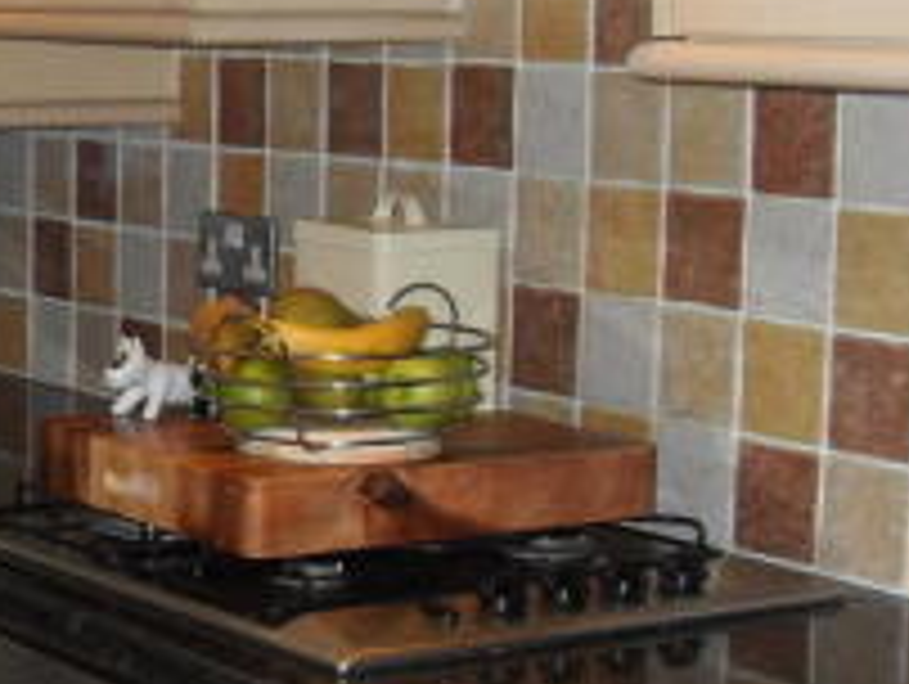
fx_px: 2576
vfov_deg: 15.1
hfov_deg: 19.2
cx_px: -83
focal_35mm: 98
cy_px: 335
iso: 100
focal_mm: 6.3
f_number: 2.8
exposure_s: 1/45
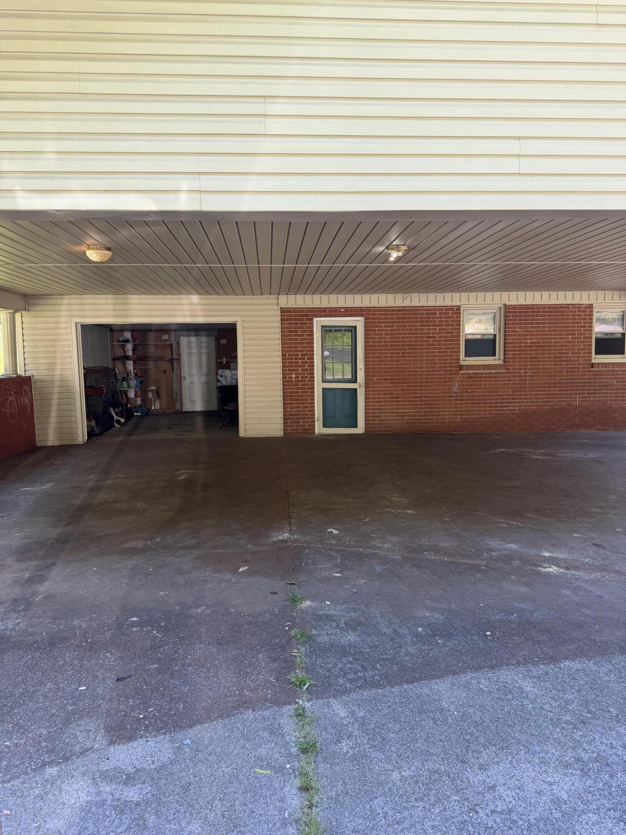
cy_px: 418
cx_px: 313
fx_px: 579
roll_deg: +0.3
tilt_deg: -4.5
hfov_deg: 56.8
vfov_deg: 71.6
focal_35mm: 24
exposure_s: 1/200
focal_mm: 6.76
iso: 64
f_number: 1.78
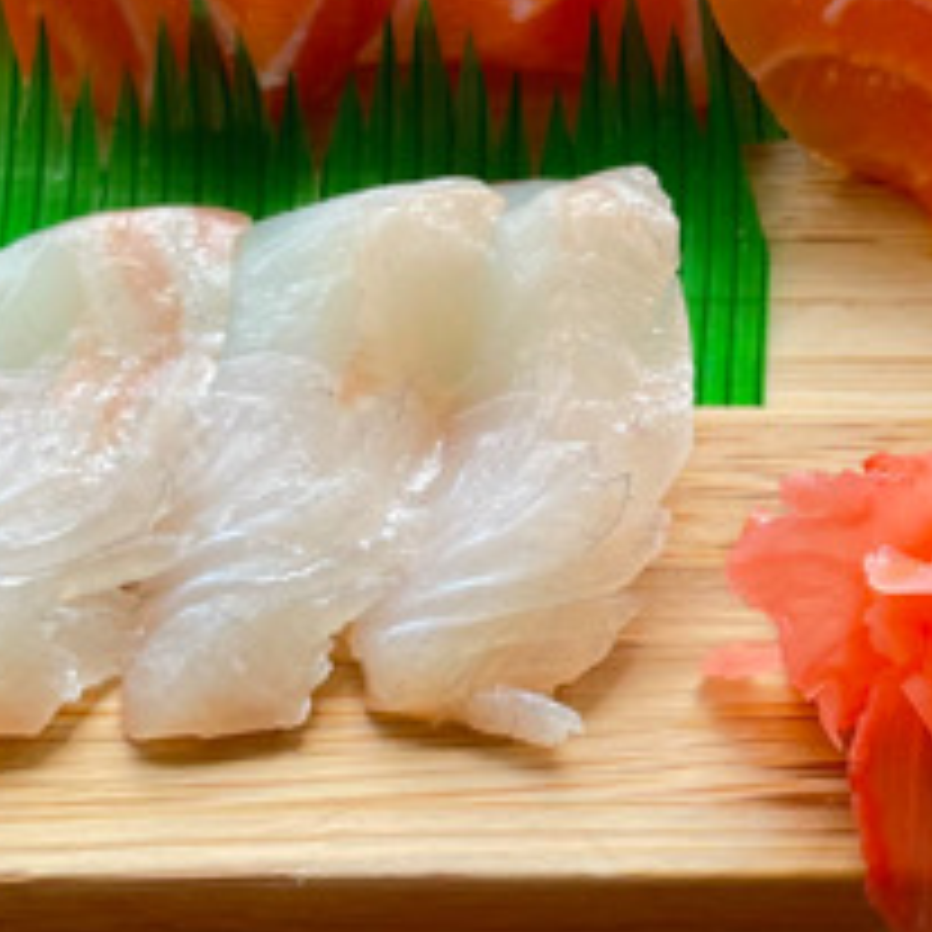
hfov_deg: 18.9
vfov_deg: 19.4
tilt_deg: -58.2
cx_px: 977
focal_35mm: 89
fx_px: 2711
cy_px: 270
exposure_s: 1/121
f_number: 1.6
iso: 80
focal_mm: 4.2
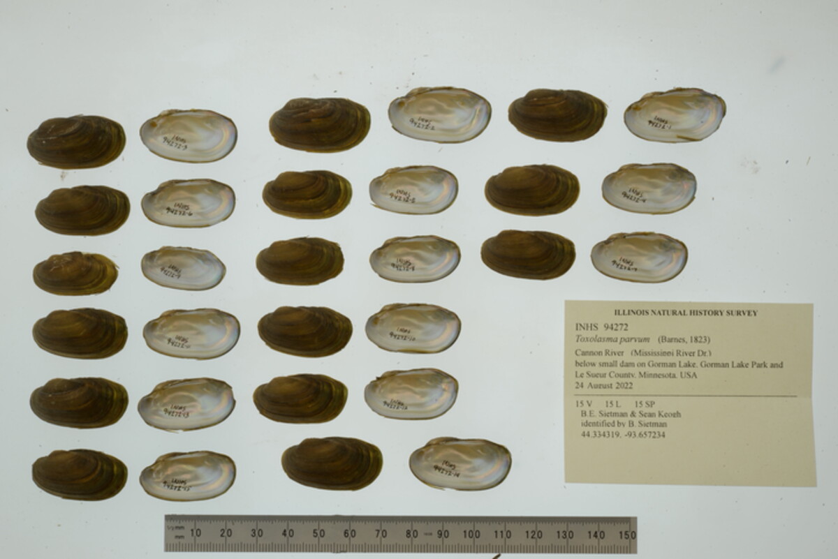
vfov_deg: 22.6
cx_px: 419
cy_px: 280
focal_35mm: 60
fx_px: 1397
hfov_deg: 33.4
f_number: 32
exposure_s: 1/10
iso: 100
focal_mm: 60
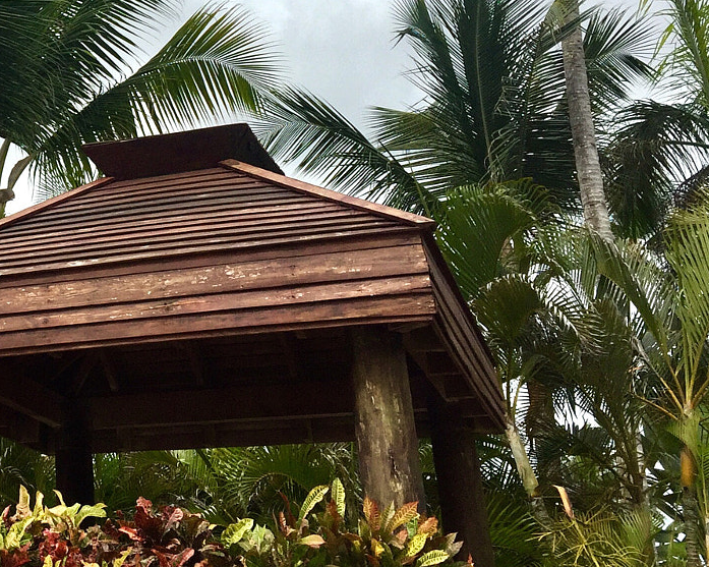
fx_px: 1363
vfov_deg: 22.9
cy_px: 63
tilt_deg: +24.3
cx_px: -45
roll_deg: -3.0
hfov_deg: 27.1
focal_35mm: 65
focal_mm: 4.15
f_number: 2.2
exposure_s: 1/3049
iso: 32
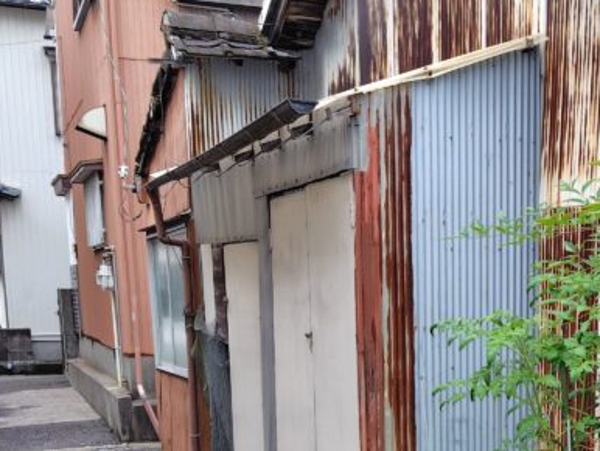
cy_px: 502
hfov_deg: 30.7
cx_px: 504
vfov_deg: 22.6
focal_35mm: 61
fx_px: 1058
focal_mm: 5.6
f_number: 1.9
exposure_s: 1/120
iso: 50
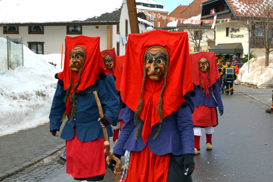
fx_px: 296
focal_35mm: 39
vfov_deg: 34.2
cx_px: 136
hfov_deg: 49.5
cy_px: 91
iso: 100
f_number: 9
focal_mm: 26
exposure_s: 1/200
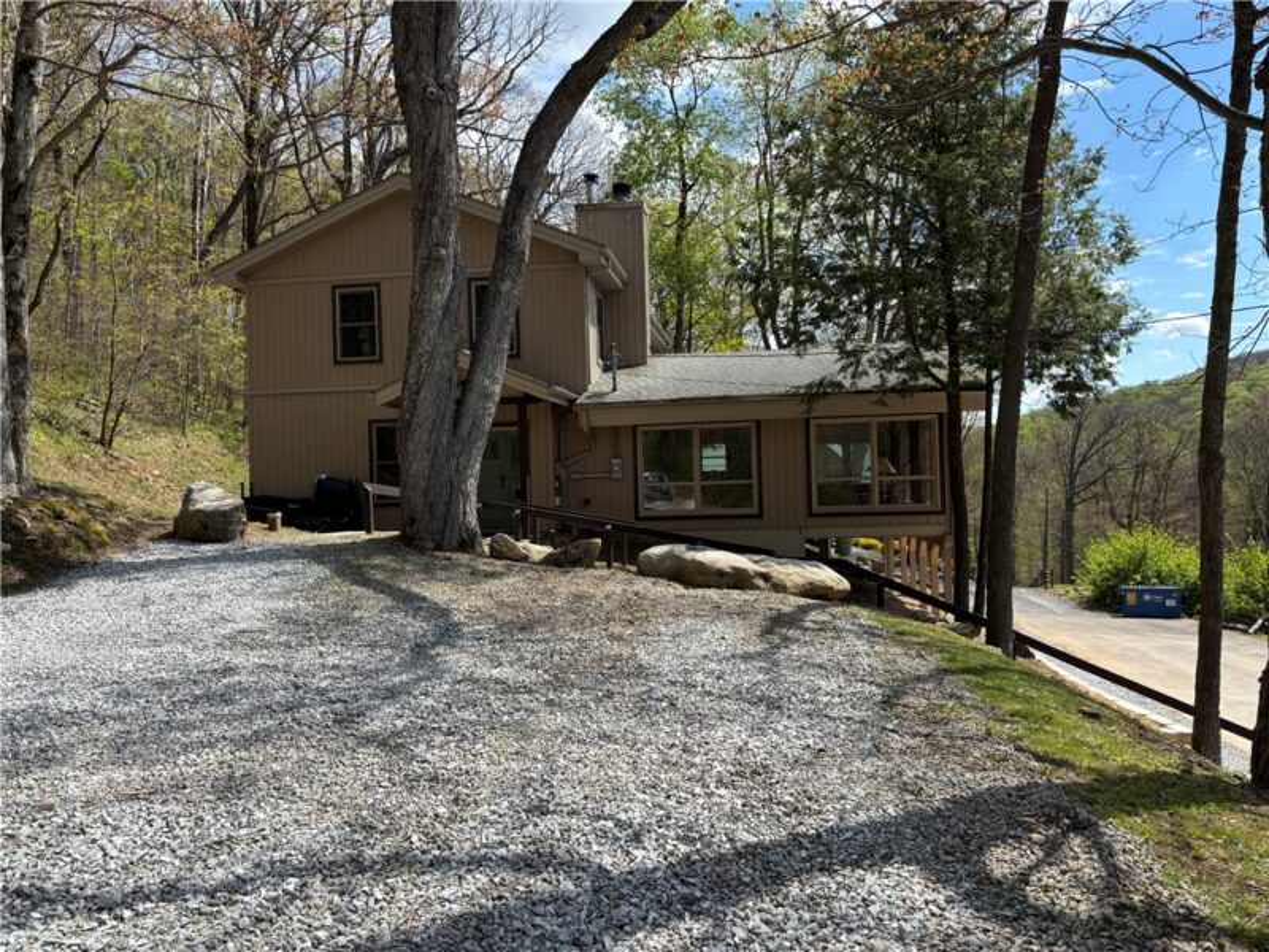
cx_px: 634
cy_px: 476
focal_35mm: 26
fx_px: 953
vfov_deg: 53.1
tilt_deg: -0.2
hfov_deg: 67.3
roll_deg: +1.1
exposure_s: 1/2062
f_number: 1.6
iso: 50
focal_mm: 5.96
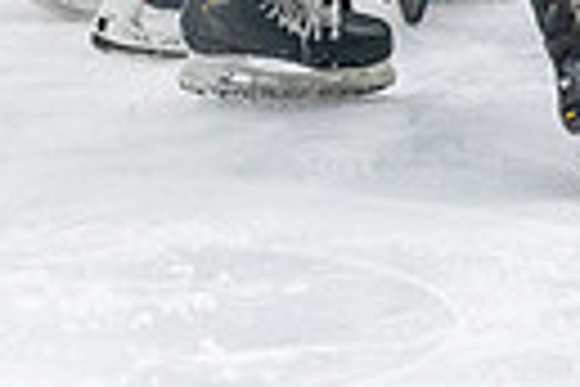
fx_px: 8764
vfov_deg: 2.5
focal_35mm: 544
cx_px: 1390
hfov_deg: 3.7
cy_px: -457
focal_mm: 86
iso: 4000
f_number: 2.8
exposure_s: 1/800
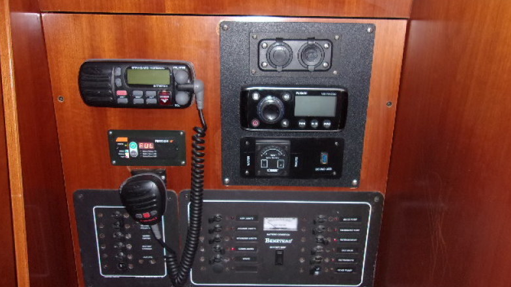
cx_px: 256
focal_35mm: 30
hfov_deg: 64.3
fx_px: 406
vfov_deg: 38.9
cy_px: 150
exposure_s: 1/34
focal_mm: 4.9
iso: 200
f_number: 3
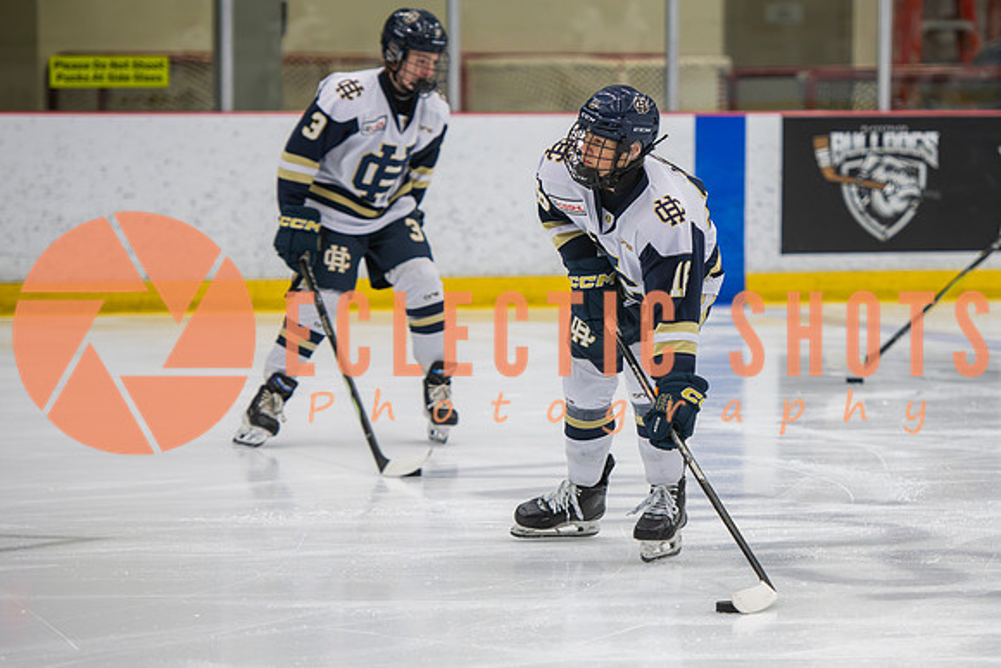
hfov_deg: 10.8
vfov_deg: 7.3
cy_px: 308
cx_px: 657
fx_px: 5270
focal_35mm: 190
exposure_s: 1/640
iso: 2000
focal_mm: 135
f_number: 3.2
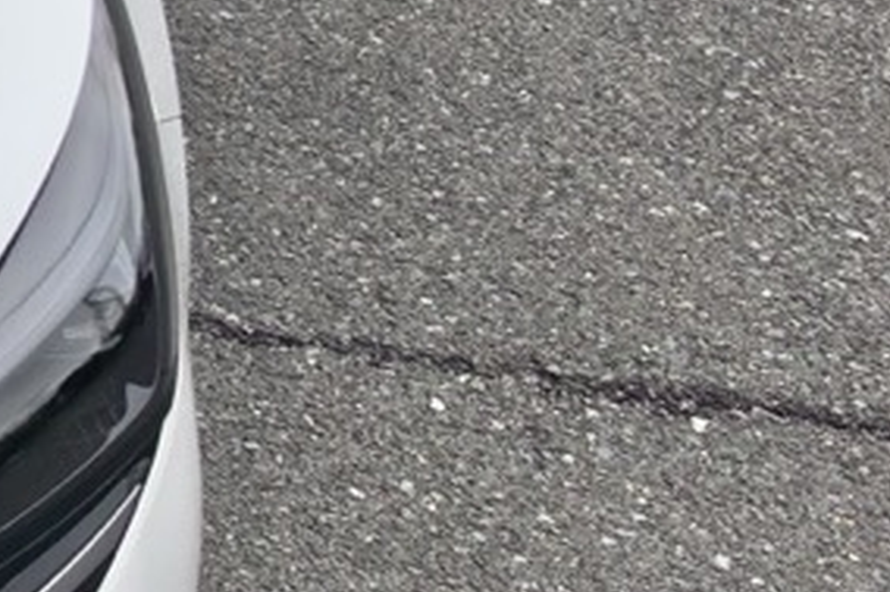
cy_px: -160
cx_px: -1188
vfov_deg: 10.9
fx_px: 3039
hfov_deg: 13.0
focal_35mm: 123
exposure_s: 1/2481
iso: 50
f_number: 2
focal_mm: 5.75
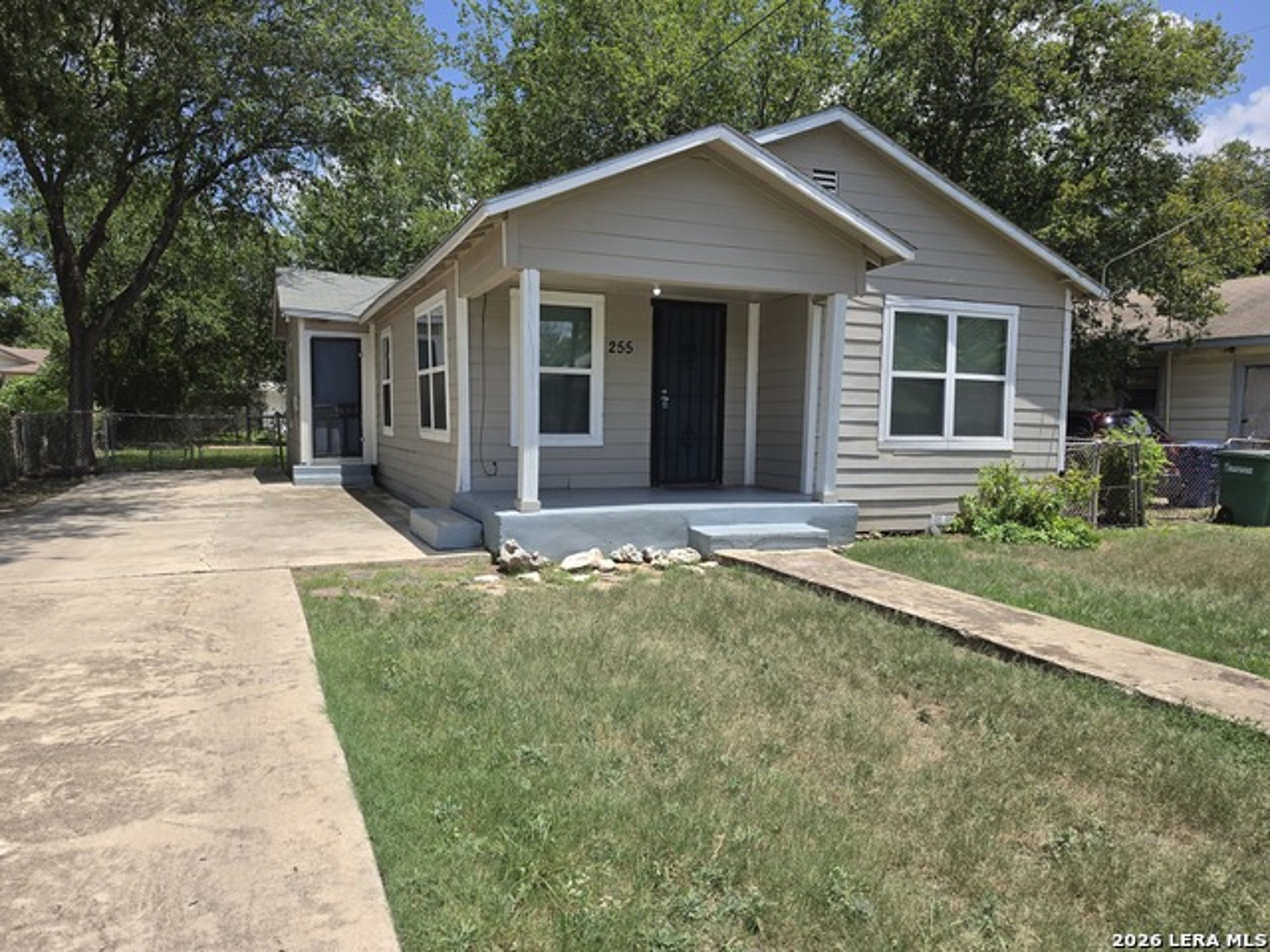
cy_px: 476
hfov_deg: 73.9
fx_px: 844
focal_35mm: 23
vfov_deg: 58.9
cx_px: 635
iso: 64
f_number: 1.4
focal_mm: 6.5
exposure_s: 1/6571
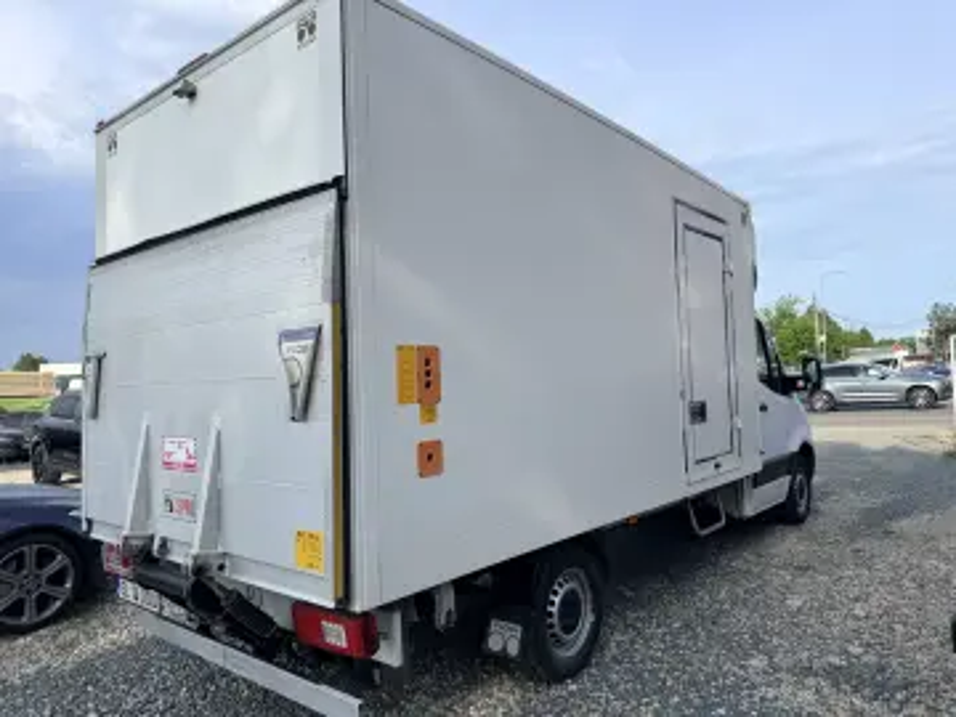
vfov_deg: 56.8
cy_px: 358
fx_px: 663
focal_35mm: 24
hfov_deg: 71.6
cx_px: 478
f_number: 1.78
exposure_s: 1/3953
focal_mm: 6.76
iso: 80
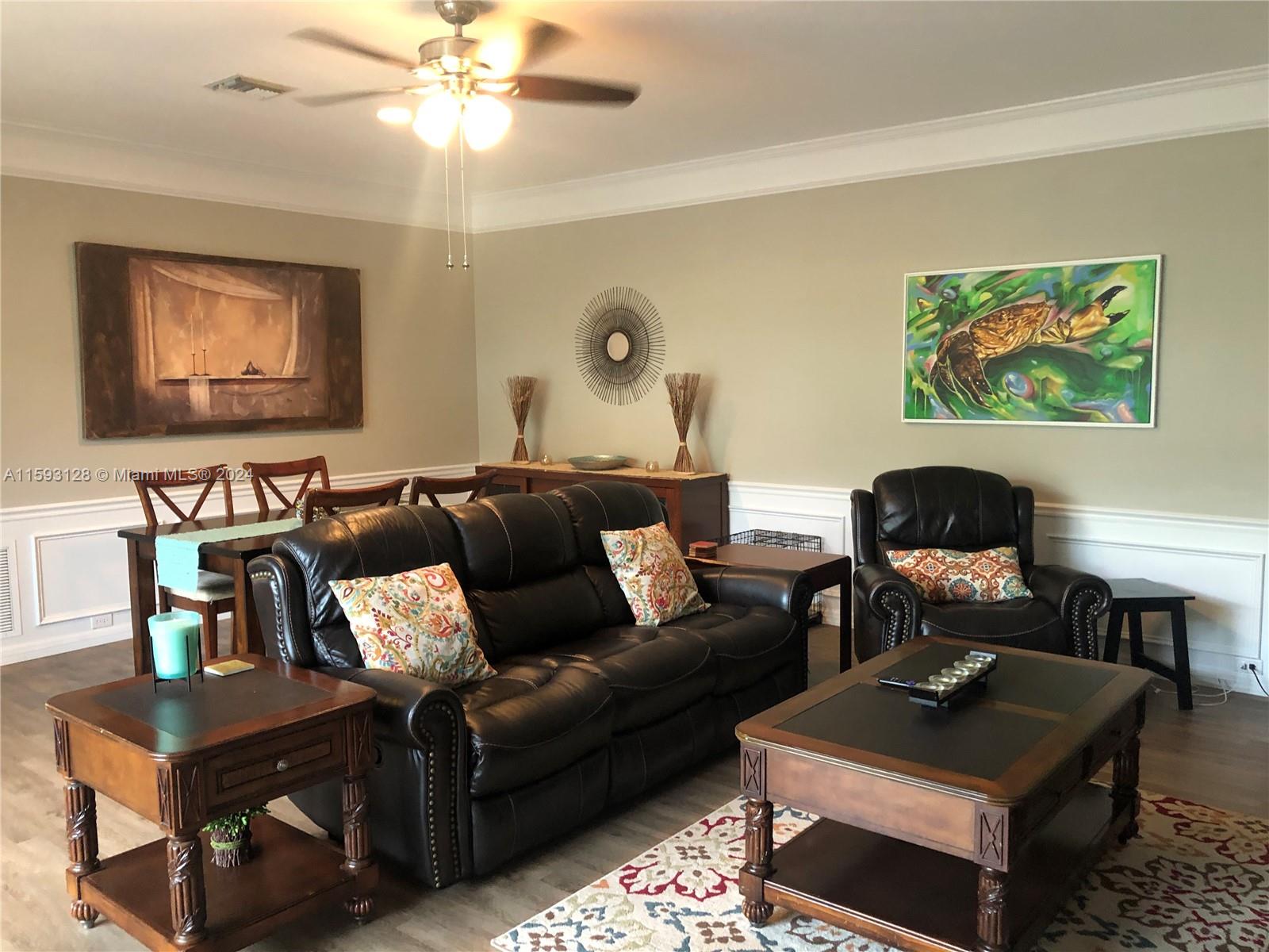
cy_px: 476
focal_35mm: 28
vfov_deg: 49.7
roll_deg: +0.7
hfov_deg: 63.4
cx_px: 634
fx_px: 1026
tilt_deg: -7.4
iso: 100
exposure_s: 1/9
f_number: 1.8
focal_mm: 3.99
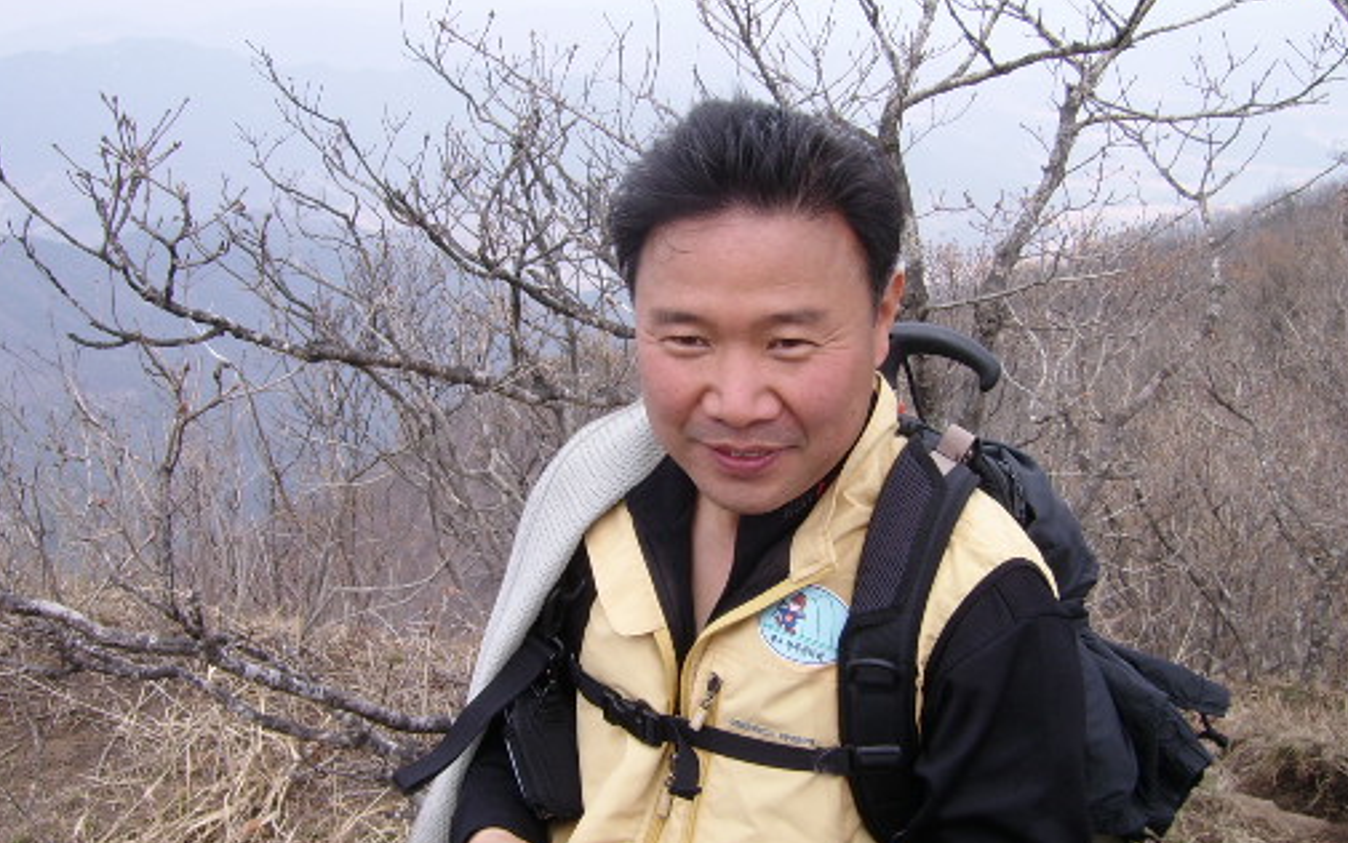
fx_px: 1727
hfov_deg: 42.6
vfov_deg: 27.4
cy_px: 413
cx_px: 697
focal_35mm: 47
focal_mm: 5.95
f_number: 5.8
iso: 50
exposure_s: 1/192
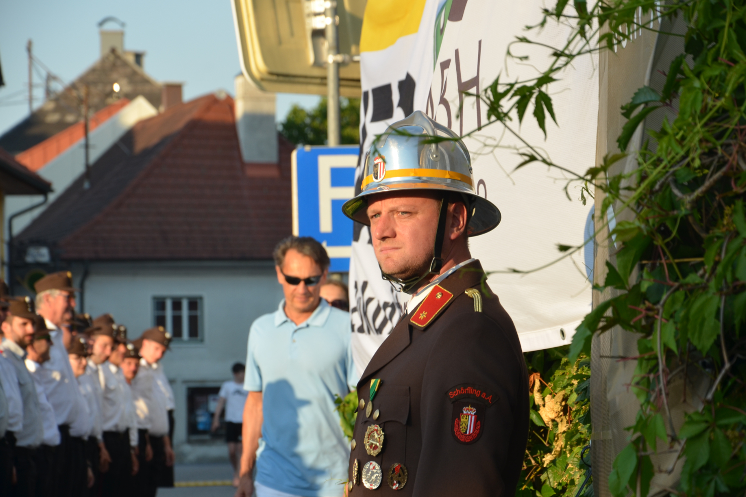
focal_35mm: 160
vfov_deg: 8.6
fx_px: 3305
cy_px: 249
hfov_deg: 12.9
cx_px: 378
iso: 250
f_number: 7.1
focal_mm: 105
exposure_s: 1/250
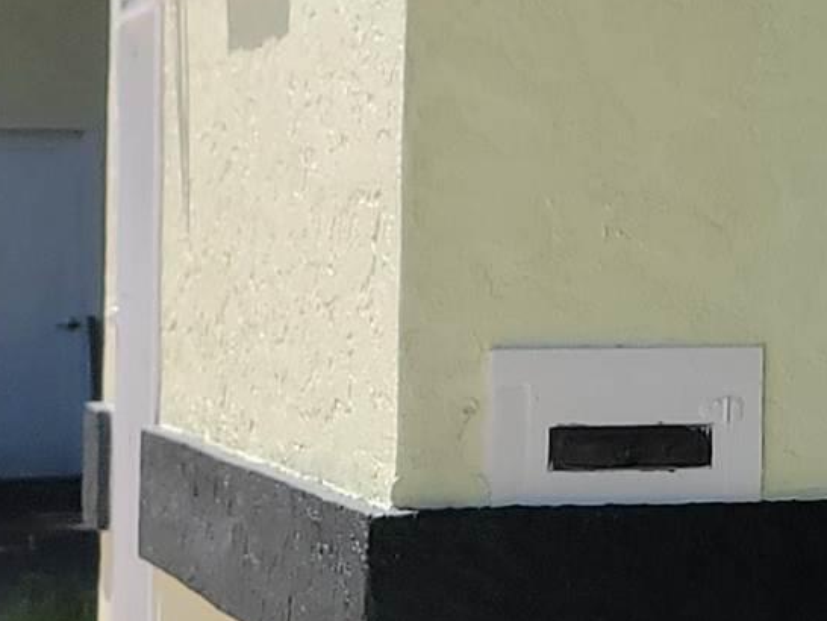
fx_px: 3227
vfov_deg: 11.0
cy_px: 203
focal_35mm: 135
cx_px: 2140
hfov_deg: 11.4
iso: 16
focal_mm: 6.7
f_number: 1.8
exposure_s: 1/684
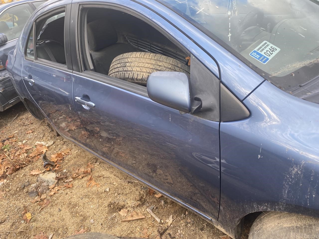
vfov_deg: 53.1
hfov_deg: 67.3
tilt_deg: -31.5
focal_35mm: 26
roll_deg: +10.2
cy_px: 120
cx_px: 160
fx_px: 240
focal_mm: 4.25
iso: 32
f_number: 1.8
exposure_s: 1/246
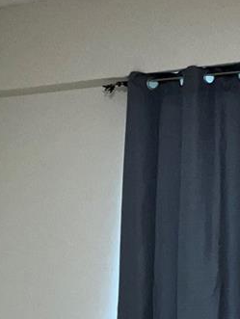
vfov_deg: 18.1
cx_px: -5
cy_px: 342
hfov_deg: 13.9
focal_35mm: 105
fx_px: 969
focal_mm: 3
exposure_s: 1/60
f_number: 1.8
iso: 100
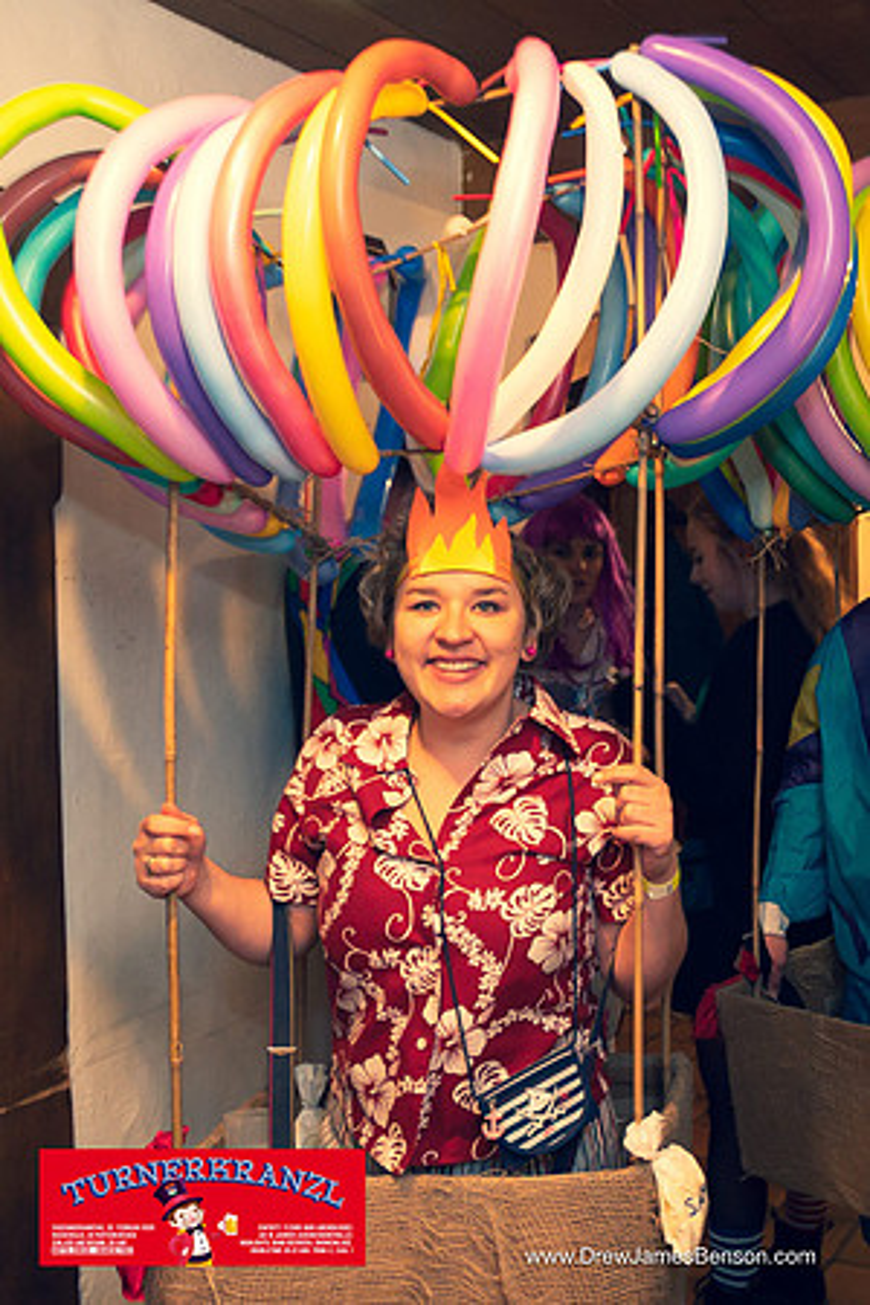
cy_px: 652
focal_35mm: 41
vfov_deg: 47.9
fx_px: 1468
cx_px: 706
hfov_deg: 32.1
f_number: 4
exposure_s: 1/60
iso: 3200
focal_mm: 18
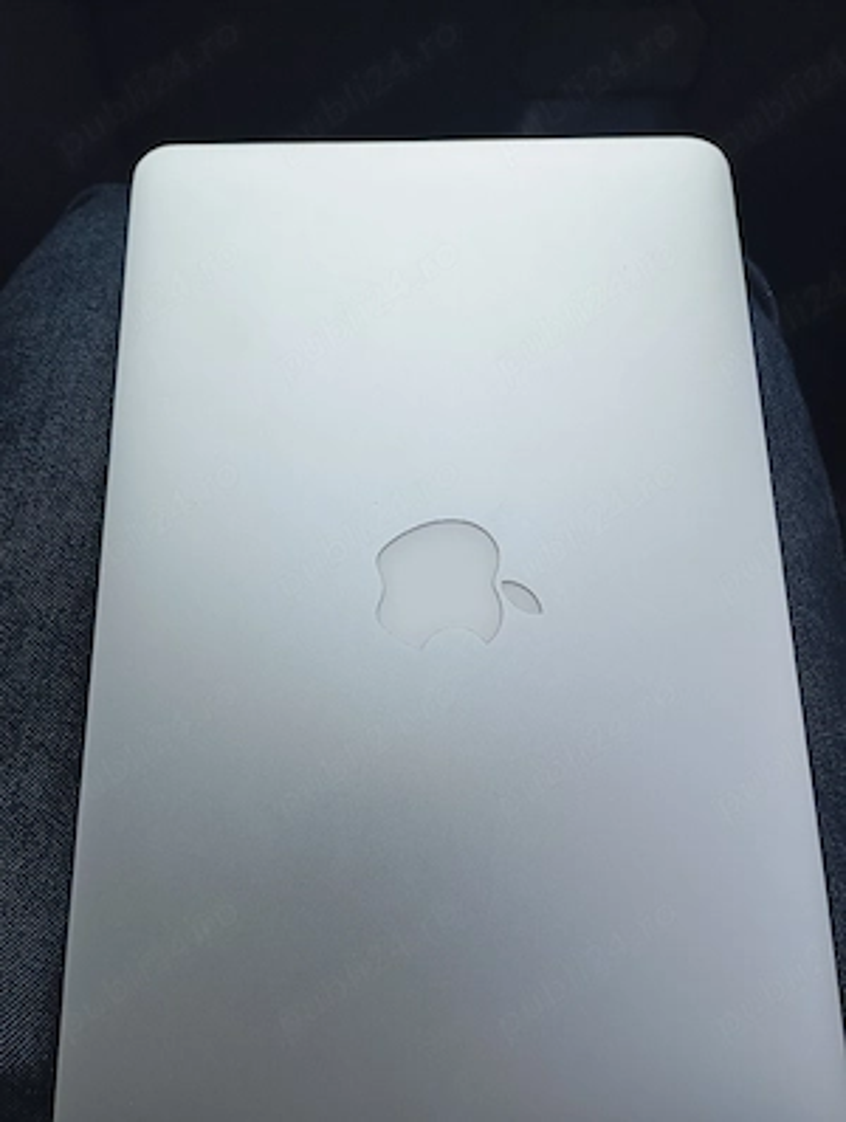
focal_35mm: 28
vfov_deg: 63.4
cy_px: 561
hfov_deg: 49.9
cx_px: 423
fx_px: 909
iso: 100
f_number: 1.8
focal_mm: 4.27
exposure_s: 1/417
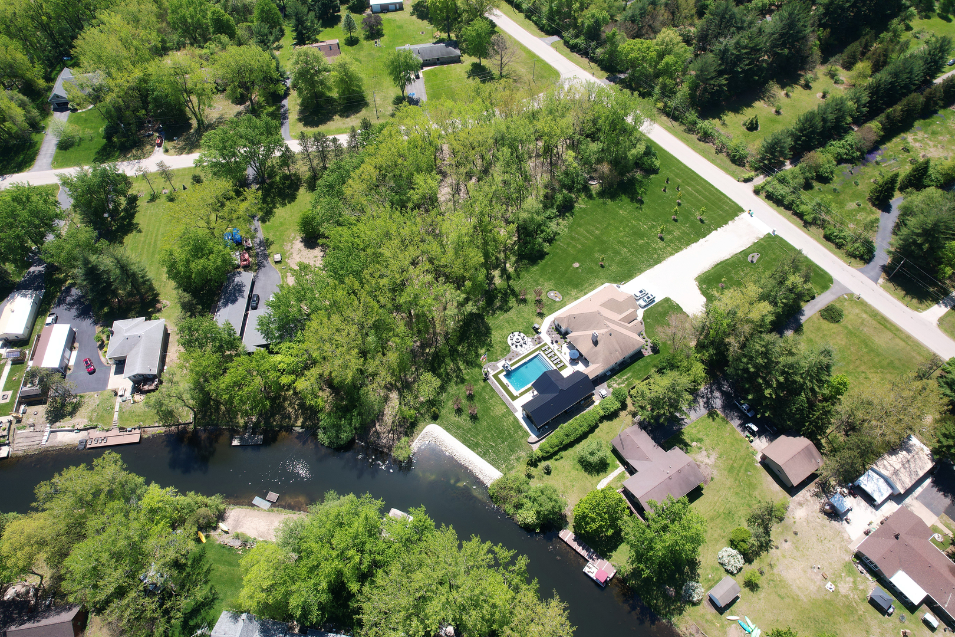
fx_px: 584
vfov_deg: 57.2
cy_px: 318
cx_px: 478
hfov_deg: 78.6
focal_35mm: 22
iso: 120
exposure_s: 1/1000
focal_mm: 8.38
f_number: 2.8
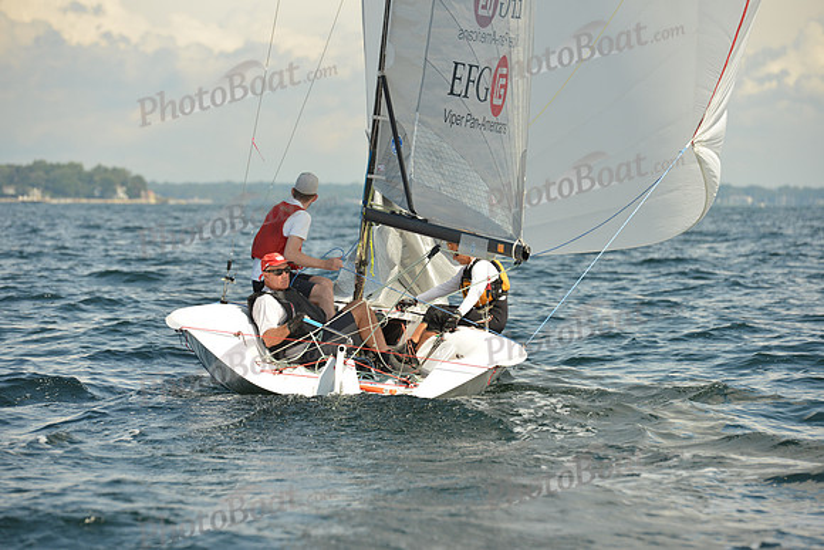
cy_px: 275
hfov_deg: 11.1
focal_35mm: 185
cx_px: 412
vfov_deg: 7.4
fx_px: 4235
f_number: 8
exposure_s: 1/1250
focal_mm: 185
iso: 320
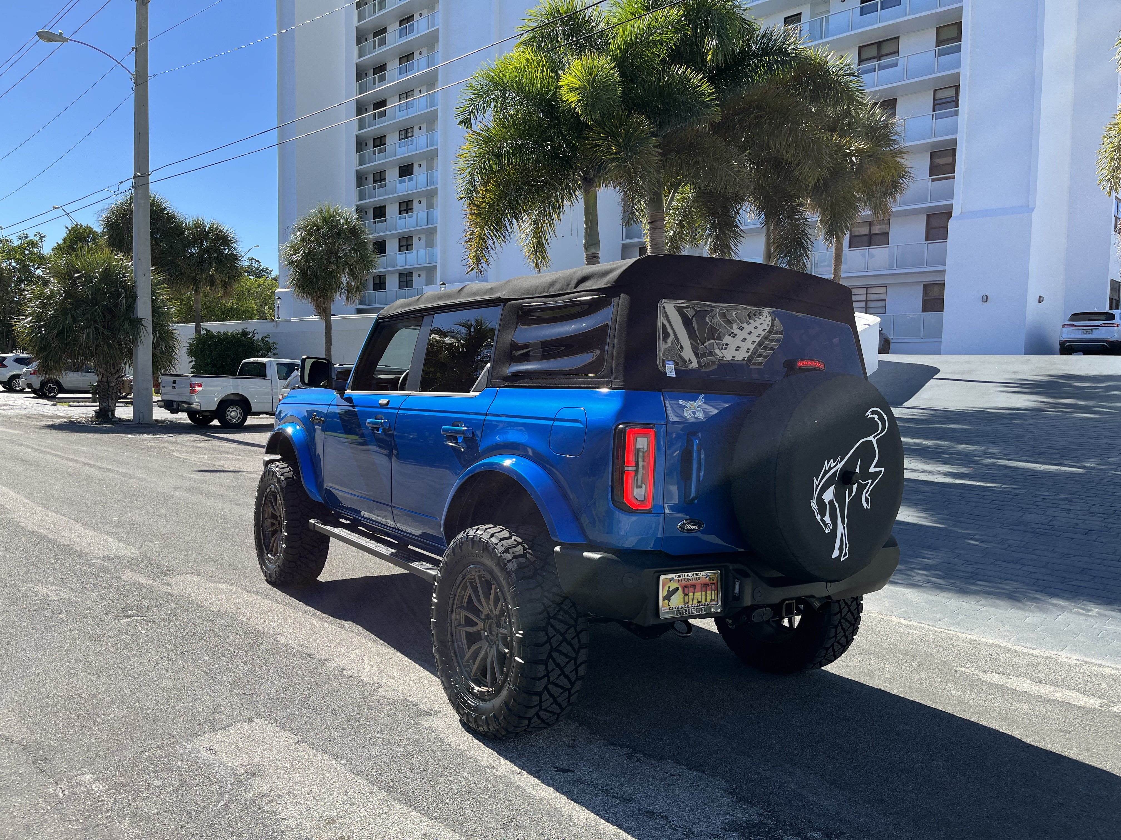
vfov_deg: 53.1
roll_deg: -1.6
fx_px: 842
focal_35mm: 26
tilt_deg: -5.4
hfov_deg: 67.3
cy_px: 420
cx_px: 560
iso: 50
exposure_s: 1/1923
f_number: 1.6
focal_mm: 5.1
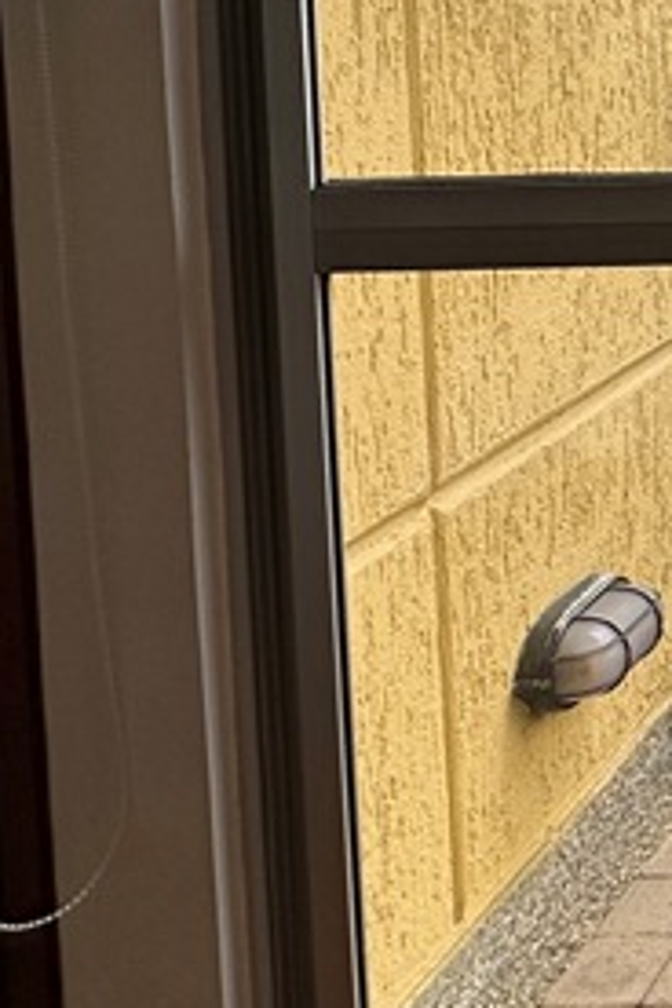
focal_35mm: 54
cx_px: 1395
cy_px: -29
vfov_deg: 33.3
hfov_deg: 17.1
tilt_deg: -2.8
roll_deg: +1.4
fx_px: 1512
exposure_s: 1/636
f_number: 2.2
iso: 40
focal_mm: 2.22
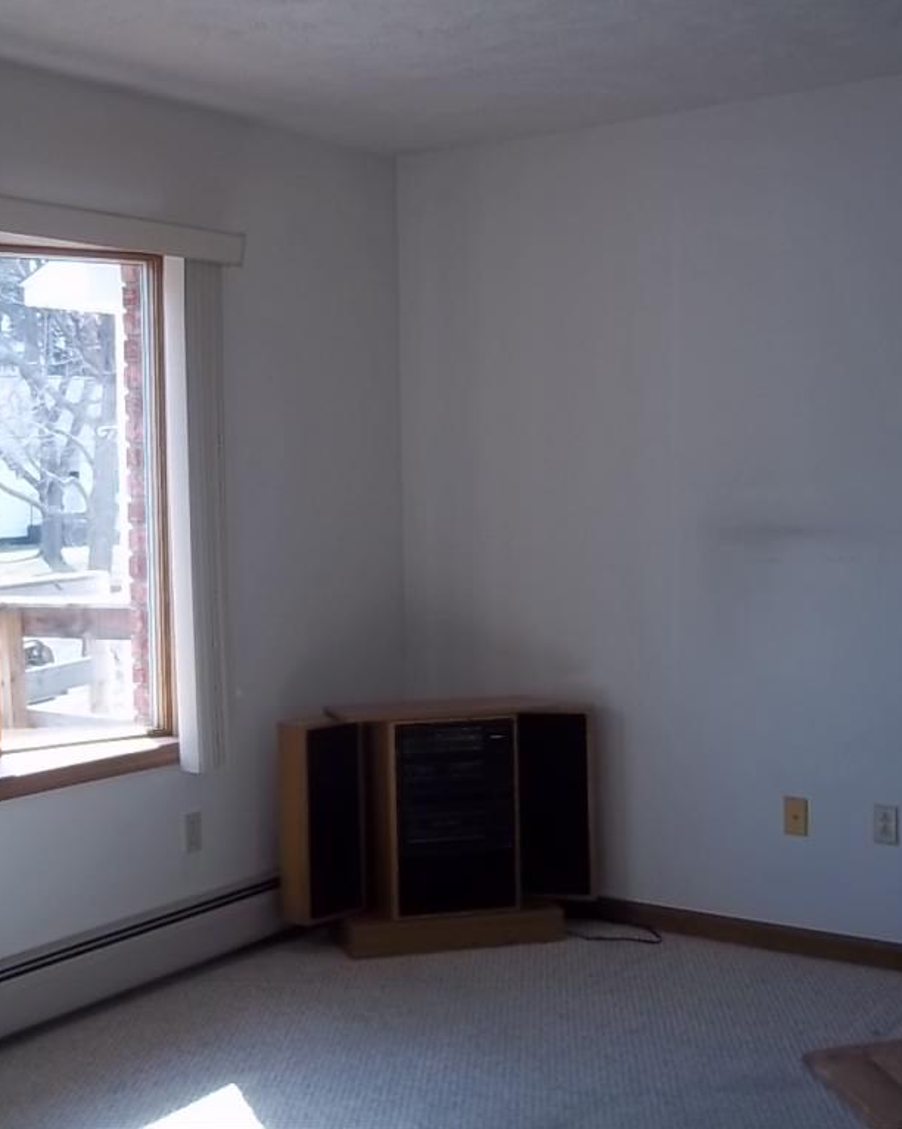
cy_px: 564
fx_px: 1570
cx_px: 284
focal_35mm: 47
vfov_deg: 39.6
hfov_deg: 31.7
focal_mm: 6.5
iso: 80
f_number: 3.1
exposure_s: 1/100
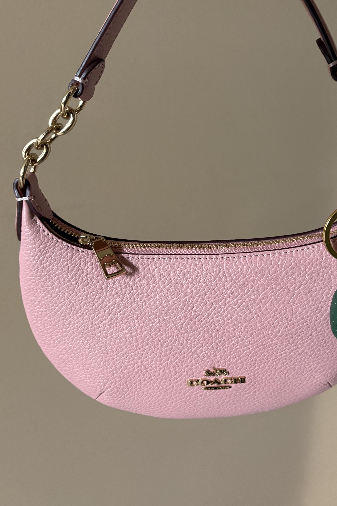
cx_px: 219
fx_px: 477
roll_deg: -1.9
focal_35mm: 34
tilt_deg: -19.2
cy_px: 215
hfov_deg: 38.5
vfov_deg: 55.6
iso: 400
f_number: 1.6
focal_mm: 5.96
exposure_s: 1/40
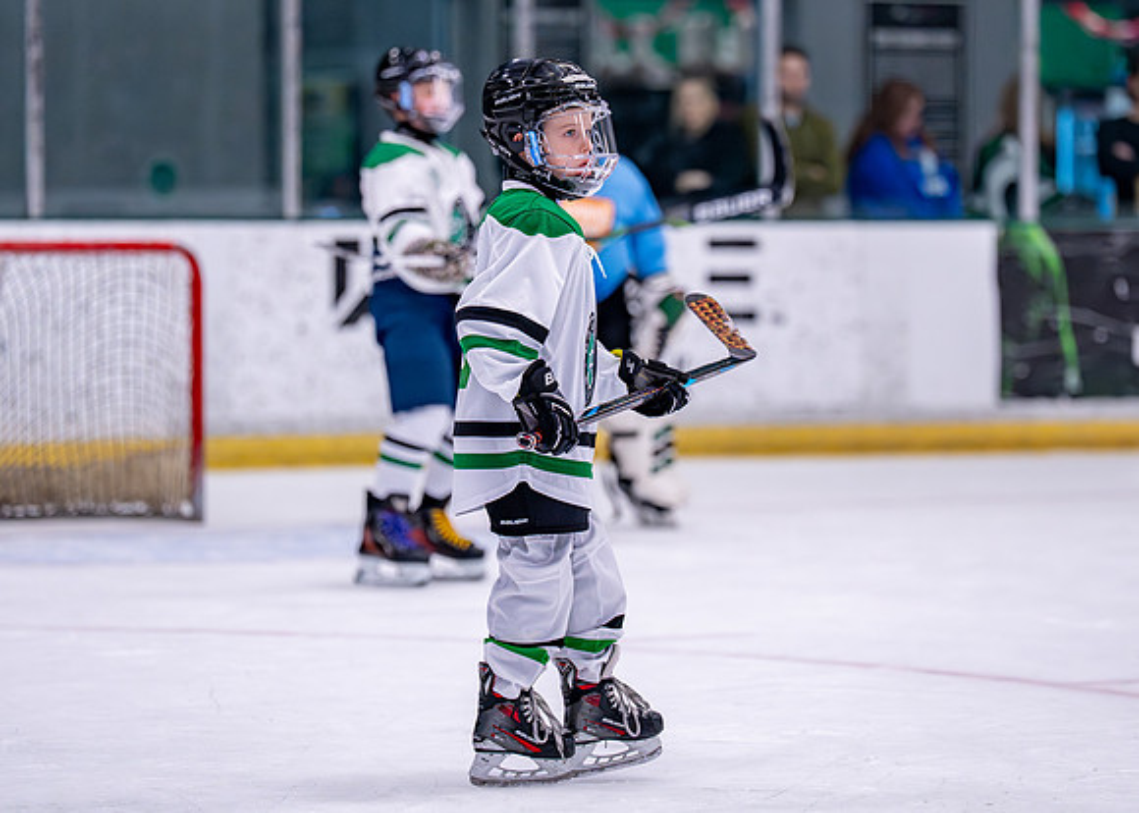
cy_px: 356
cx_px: 609
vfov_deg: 6.9
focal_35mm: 208
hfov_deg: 9.7
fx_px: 6726
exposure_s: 1/1250
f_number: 2.8
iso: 2500
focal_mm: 153
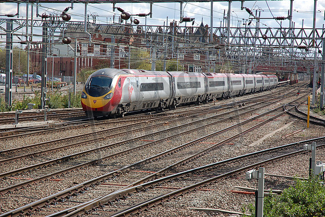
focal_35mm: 106
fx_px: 957
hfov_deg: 19.3
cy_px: 108
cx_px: 162
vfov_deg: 12.9
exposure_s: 1/500
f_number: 5.6
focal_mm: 70
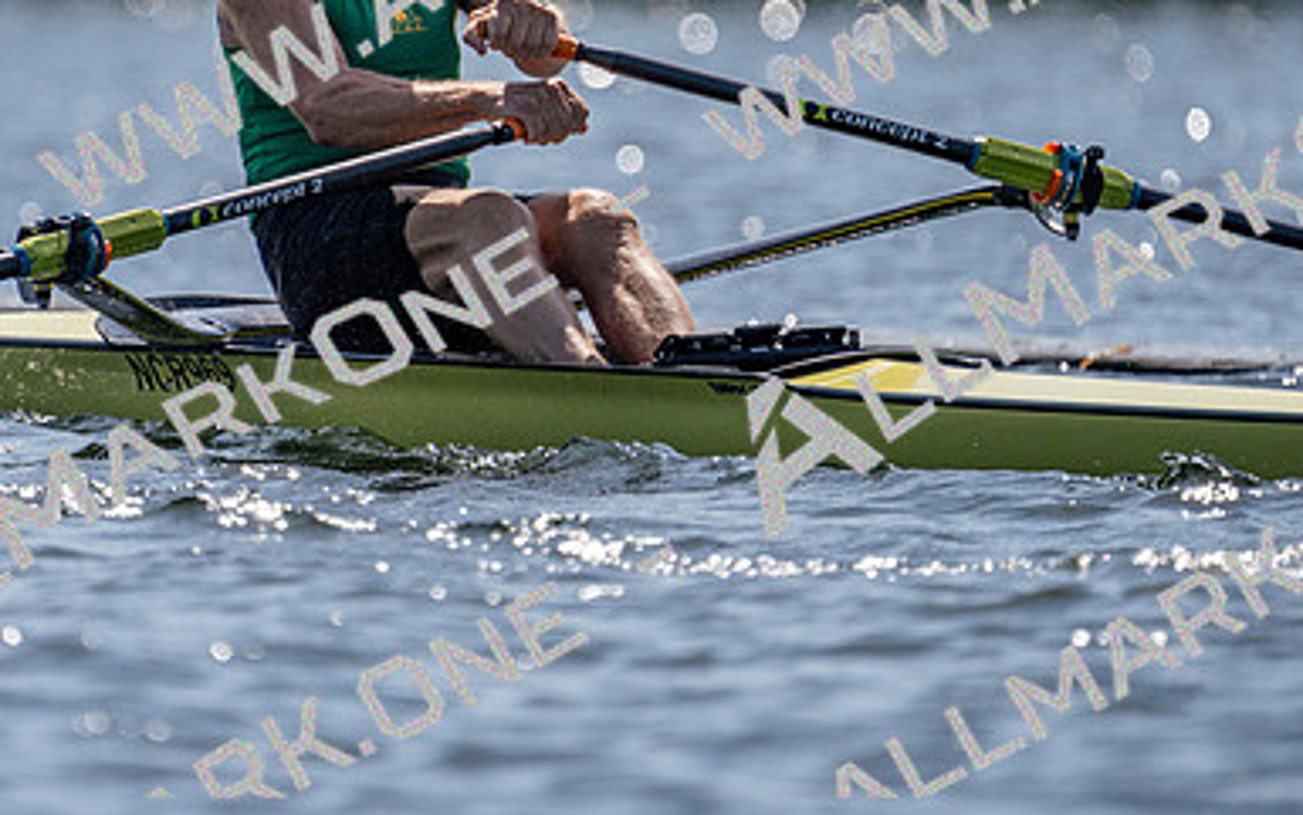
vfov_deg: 1.4
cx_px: 457
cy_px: 218
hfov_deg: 2.3
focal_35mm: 921
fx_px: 32720
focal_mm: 600
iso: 250
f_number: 6.3
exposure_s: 1/2000
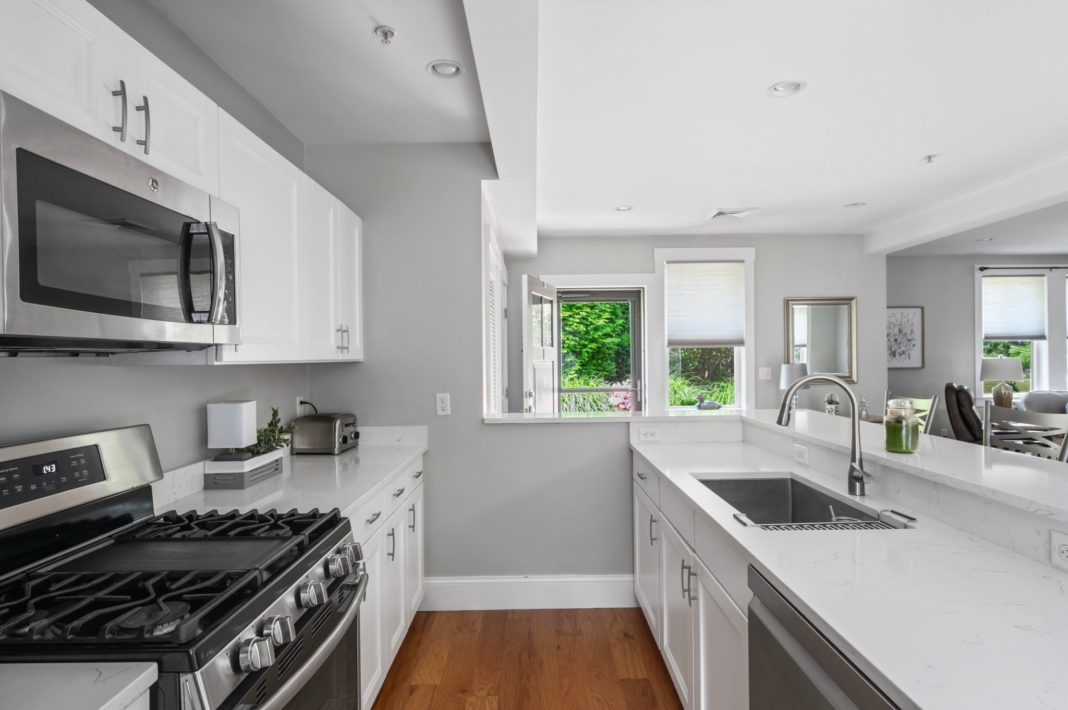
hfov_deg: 87.0
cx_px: 534
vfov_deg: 64.5
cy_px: 355
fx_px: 563
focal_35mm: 19
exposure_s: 1/4
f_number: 8
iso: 400
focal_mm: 19
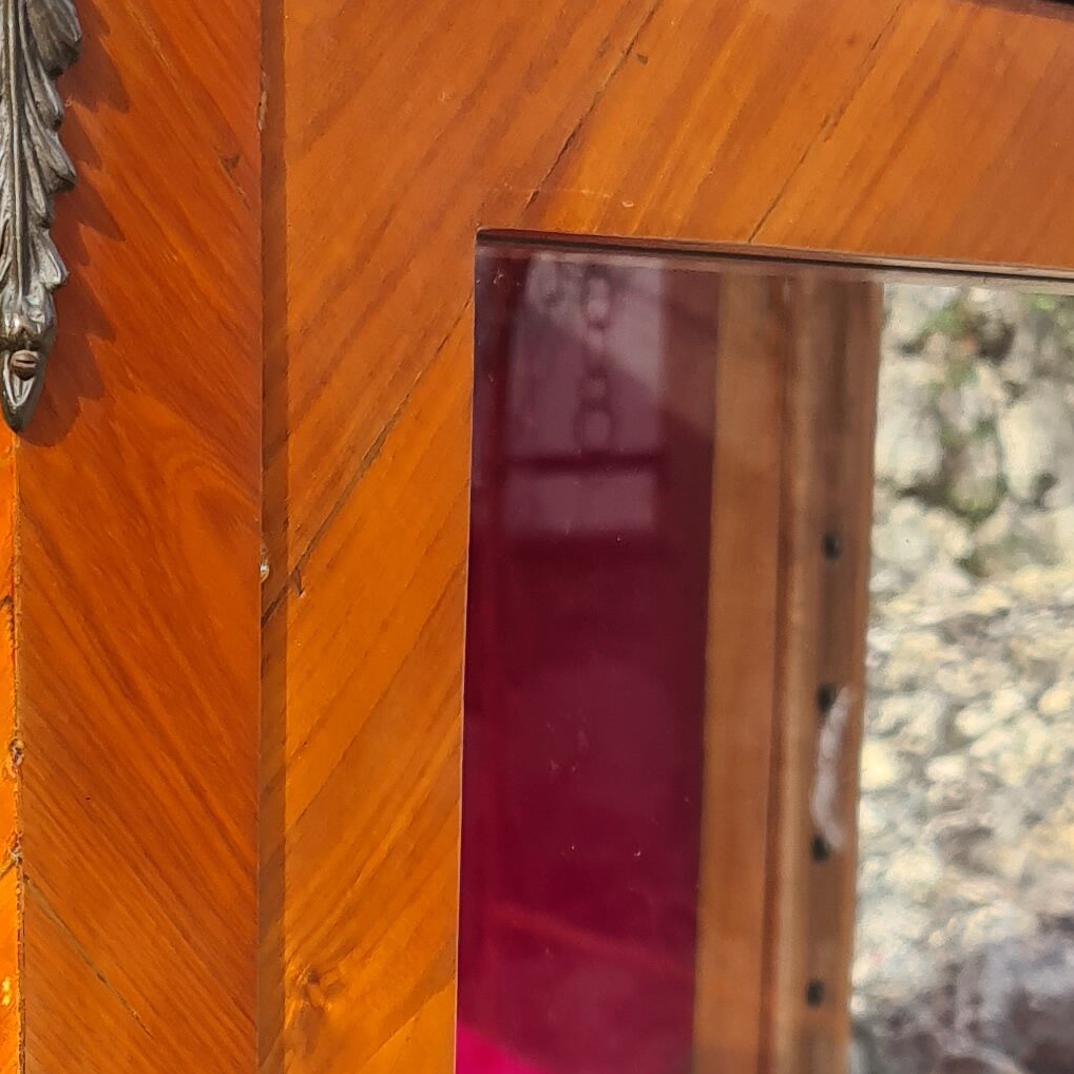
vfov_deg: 18.3
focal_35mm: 91
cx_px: 159
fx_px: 3194
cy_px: 1231
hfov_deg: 18.8
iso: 50
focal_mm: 5.4
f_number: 1.8
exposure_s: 1/966
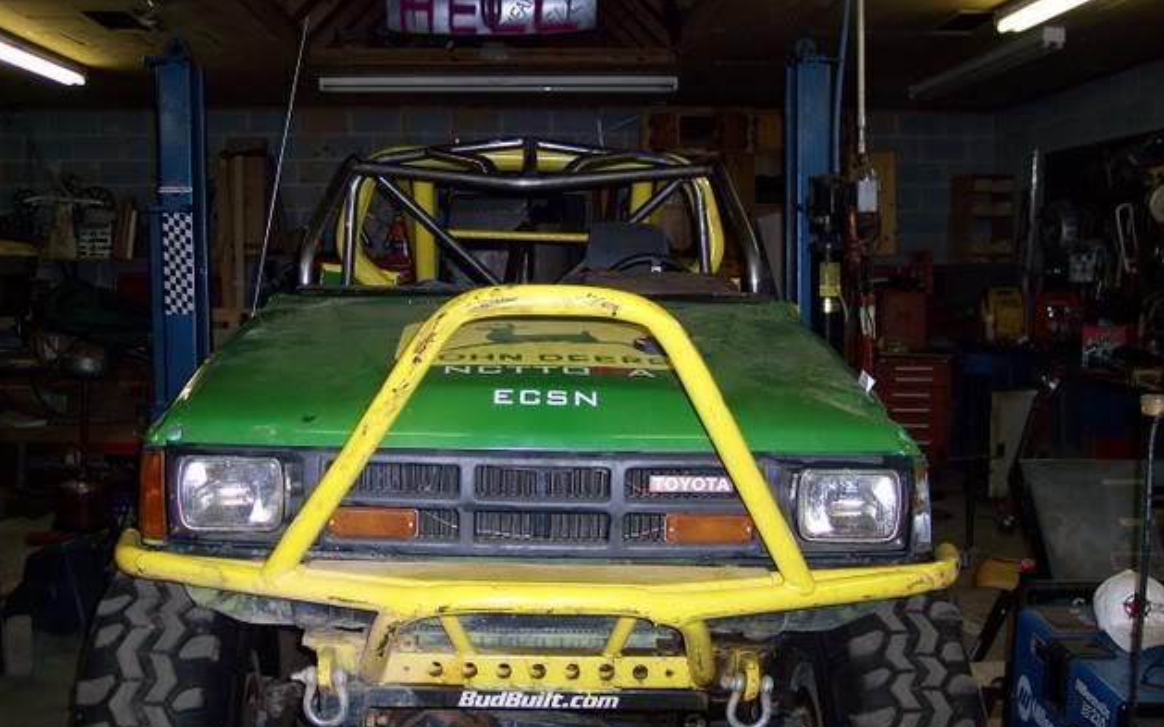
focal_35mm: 42
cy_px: 351
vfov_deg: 30.5
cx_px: 576
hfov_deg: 47.2
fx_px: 1332
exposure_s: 1/60
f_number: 2.8
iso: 100
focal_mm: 8
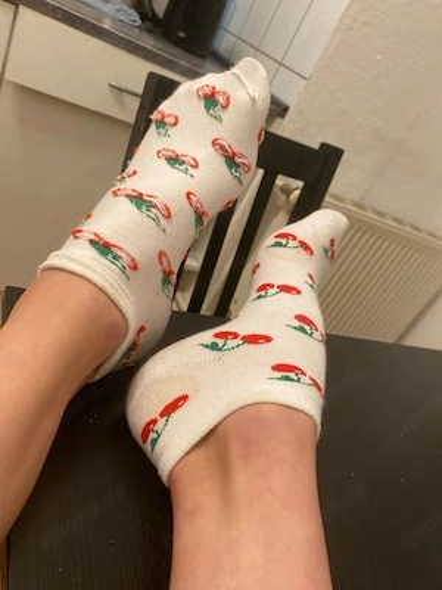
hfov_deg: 53.1
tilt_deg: -27.4
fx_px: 443
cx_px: 221
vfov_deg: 67.3
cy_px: 295
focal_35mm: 26
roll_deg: -27.7
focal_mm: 4.25
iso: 320
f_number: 1.8
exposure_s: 1/50
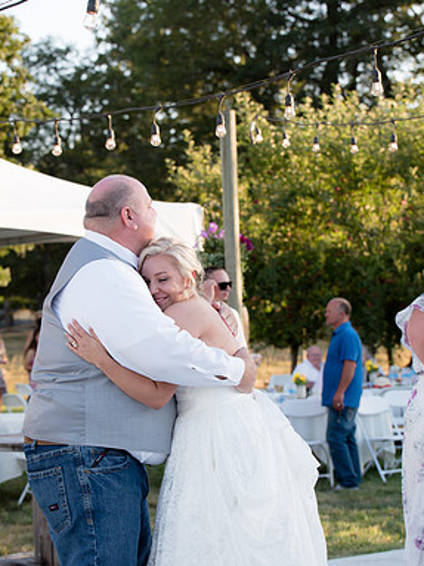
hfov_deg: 14.5
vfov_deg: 19.3
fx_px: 1667
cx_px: 213
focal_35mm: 102
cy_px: 284
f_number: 4.5
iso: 400
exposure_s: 1/400
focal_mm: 70
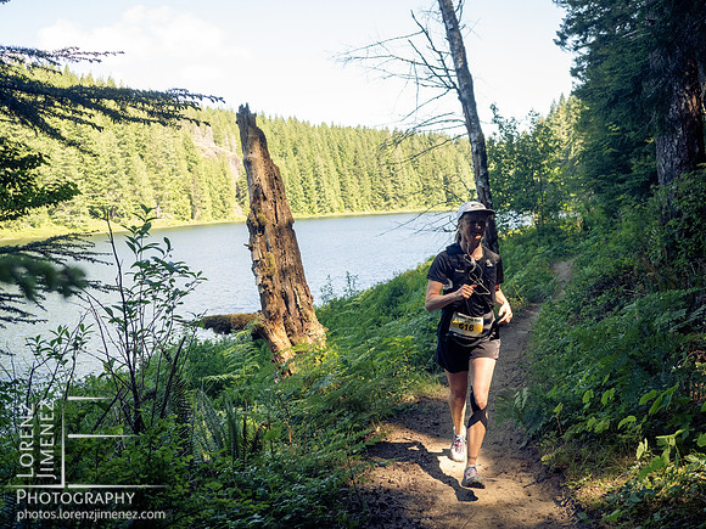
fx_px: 693
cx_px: 353
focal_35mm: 34
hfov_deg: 54.0
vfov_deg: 41.8
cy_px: 264
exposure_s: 1/1000
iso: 640
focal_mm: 17
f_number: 2.8
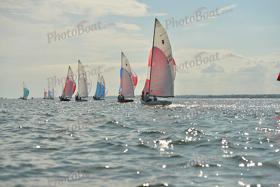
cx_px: 140
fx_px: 545
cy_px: 94
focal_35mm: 70
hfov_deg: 28.8
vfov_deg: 19.5
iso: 200
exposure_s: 1/5000
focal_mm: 70
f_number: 5
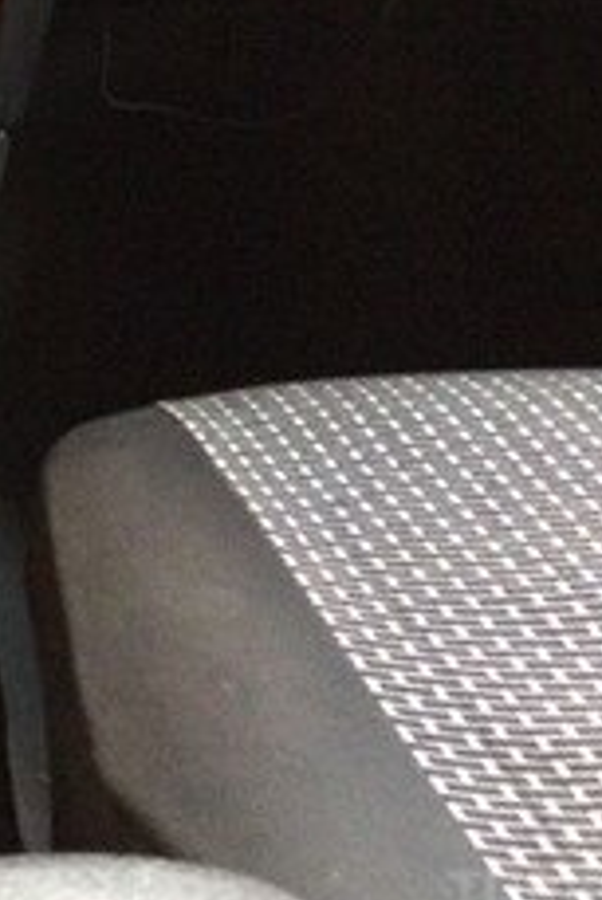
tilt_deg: -19.7
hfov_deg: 13.8
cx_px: -535
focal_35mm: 87
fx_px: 2179
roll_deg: +1.0
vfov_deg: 22.4
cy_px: -10
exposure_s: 1/17
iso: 400
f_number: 2.2
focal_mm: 4.15
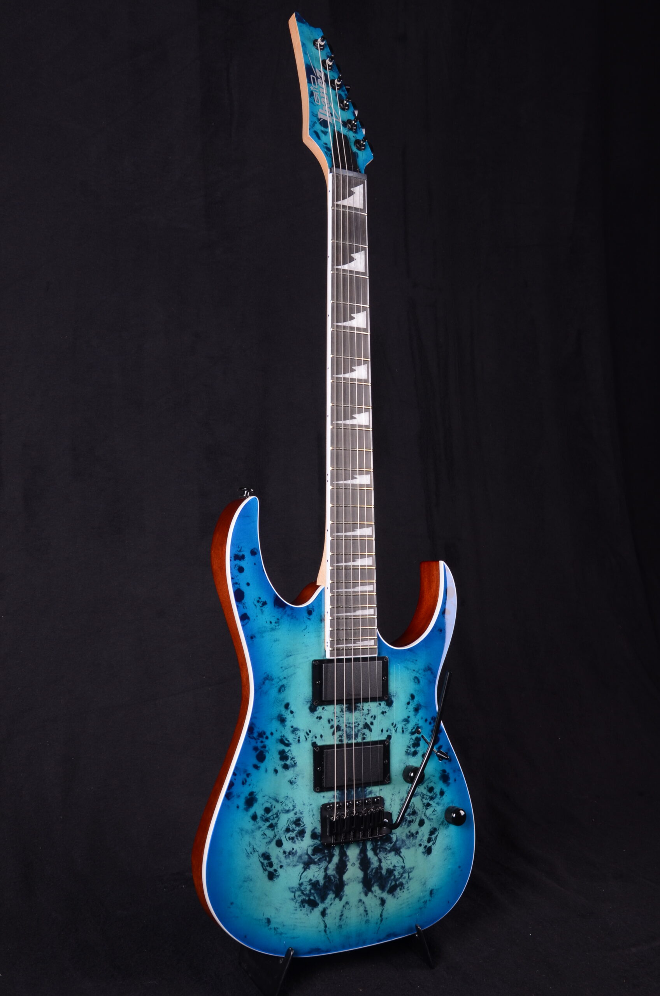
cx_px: 330
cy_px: 498
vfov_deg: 49.6
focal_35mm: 39
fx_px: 1077
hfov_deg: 34.1
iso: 200
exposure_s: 1/200
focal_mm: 26
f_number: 11
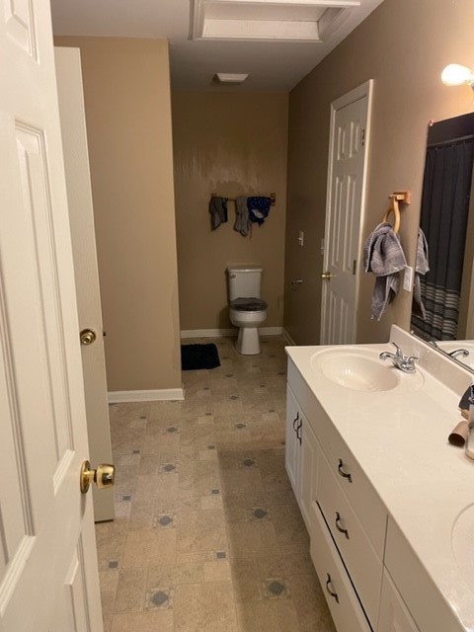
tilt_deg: -13.0
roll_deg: +1.3
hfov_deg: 53.1
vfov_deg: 67.3
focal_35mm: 26
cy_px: 316
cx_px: 237
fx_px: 475
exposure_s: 1/60
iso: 125
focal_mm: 4.2
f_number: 1.6
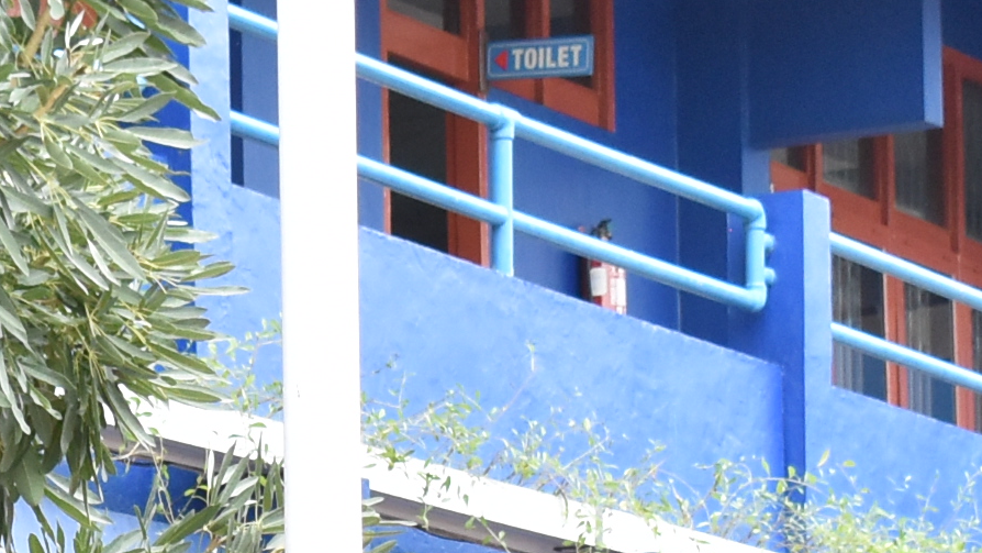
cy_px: 1308
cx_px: 21
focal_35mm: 253
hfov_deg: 8.5
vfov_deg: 4.7
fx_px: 6588
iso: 1000
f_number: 5.6
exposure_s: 1/250
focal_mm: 32
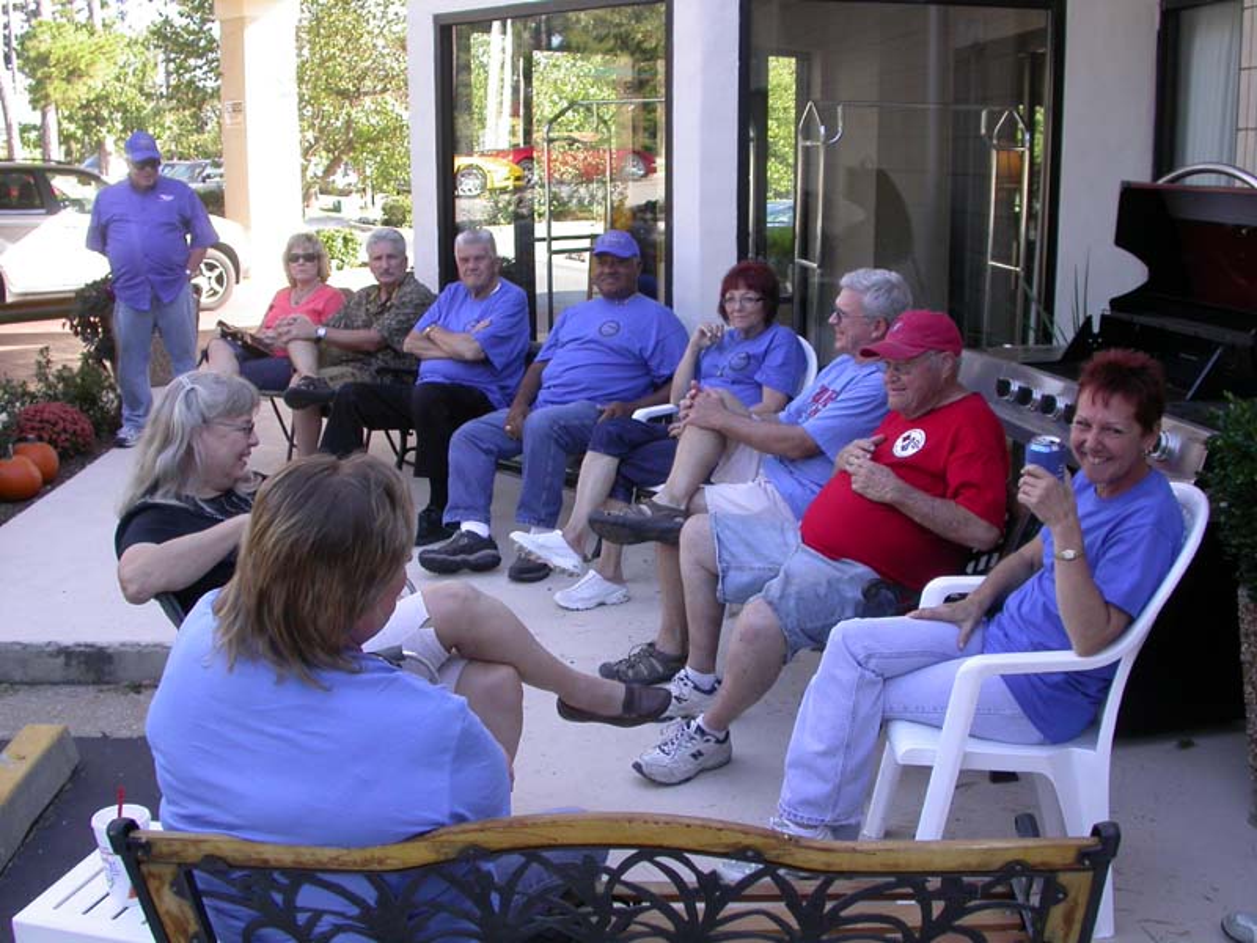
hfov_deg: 49.0
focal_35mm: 38
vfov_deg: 37.7
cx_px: 628
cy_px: 472
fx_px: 1380
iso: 100
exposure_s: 1/102
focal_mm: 7.85
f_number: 3.7
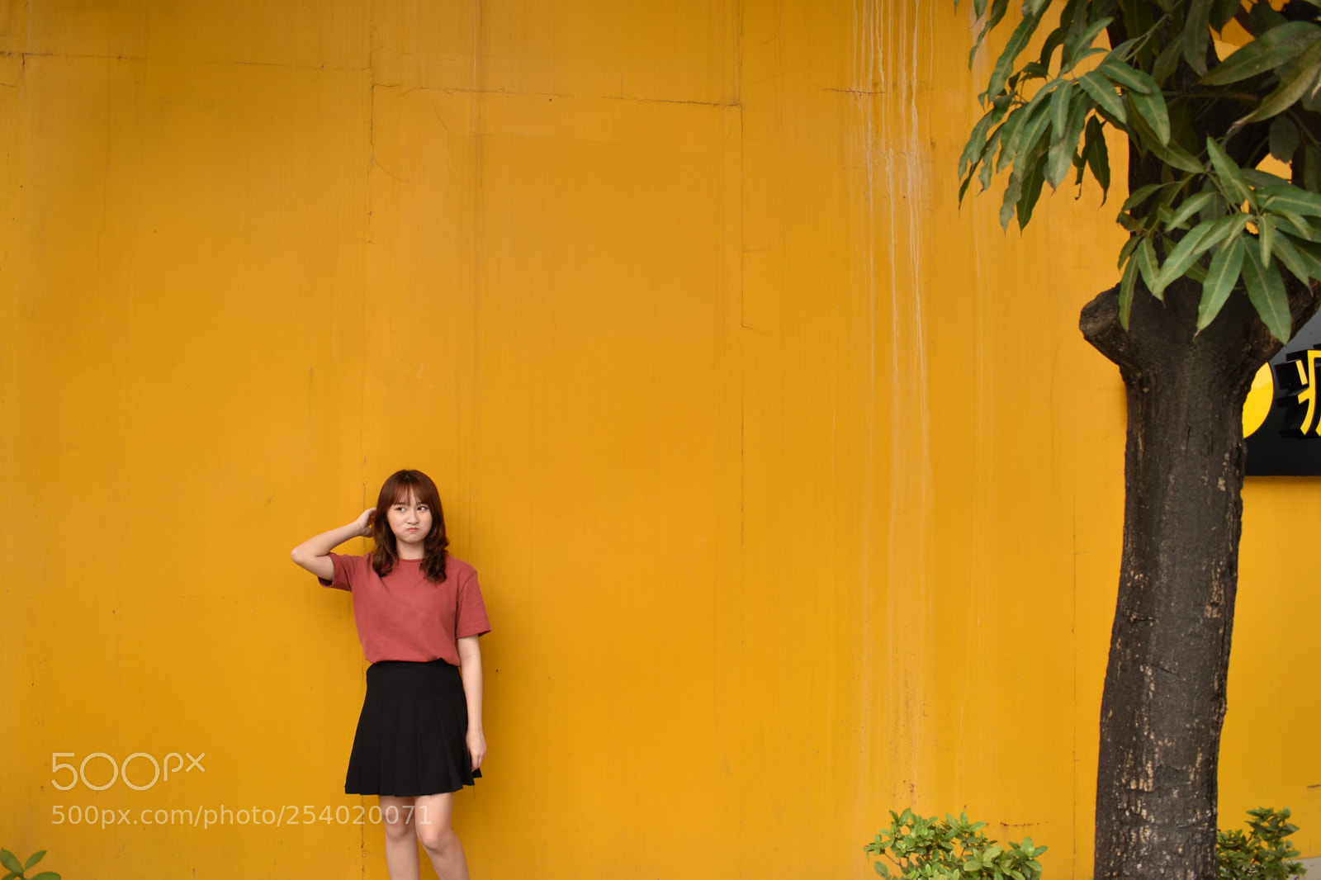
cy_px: 440
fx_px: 1101
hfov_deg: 61.9
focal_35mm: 30
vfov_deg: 43.6
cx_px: 660
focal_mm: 20
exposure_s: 1/125
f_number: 5.6
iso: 100
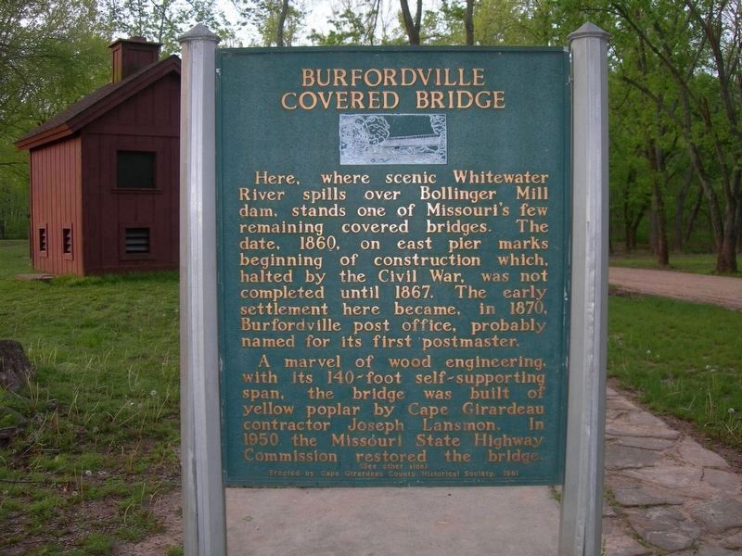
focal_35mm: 38
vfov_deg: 37.7
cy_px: 278
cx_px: 371
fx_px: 815
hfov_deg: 49.0
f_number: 2.8
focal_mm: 7.8
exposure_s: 1/60.1
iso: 50
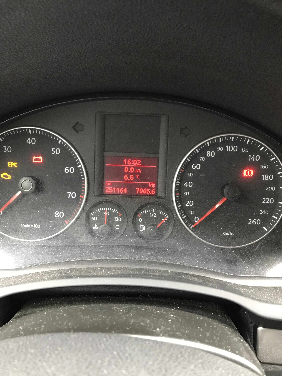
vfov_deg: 63.4
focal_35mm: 28
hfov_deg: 49.7
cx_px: 141
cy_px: 188
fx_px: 304
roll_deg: +0.0
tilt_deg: -24.6
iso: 100
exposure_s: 1/14
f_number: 1.8
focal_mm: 3.99
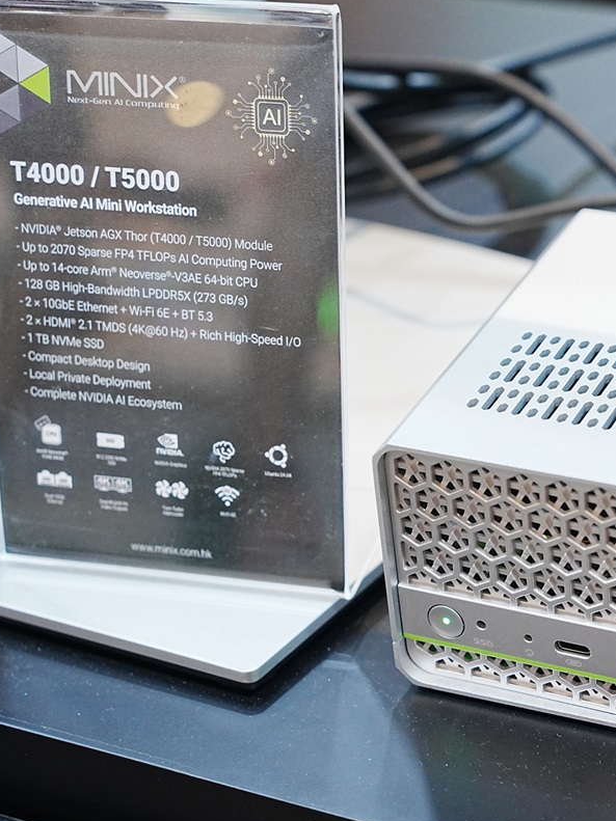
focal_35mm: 89
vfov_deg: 22.0
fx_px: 2112
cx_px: 573
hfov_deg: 16.3
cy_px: 410
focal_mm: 61
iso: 2000
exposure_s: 1/125
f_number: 4.5
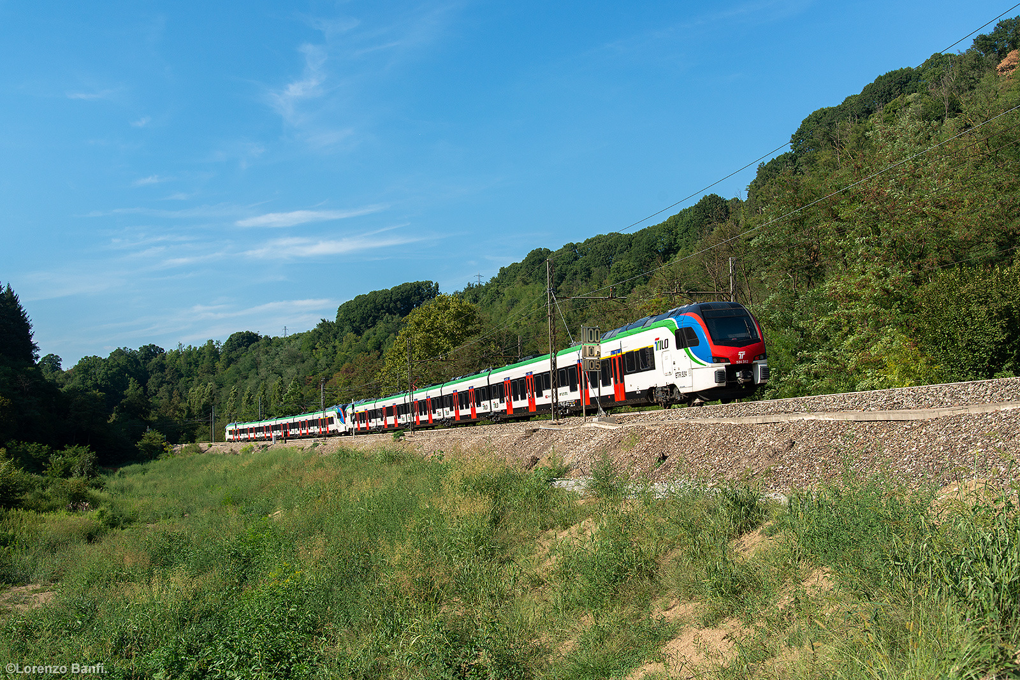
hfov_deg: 50.7
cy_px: 340
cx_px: 510
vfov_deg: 35.1
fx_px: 1077
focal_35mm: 38
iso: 250
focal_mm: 38
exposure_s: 1/640
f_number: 6.3
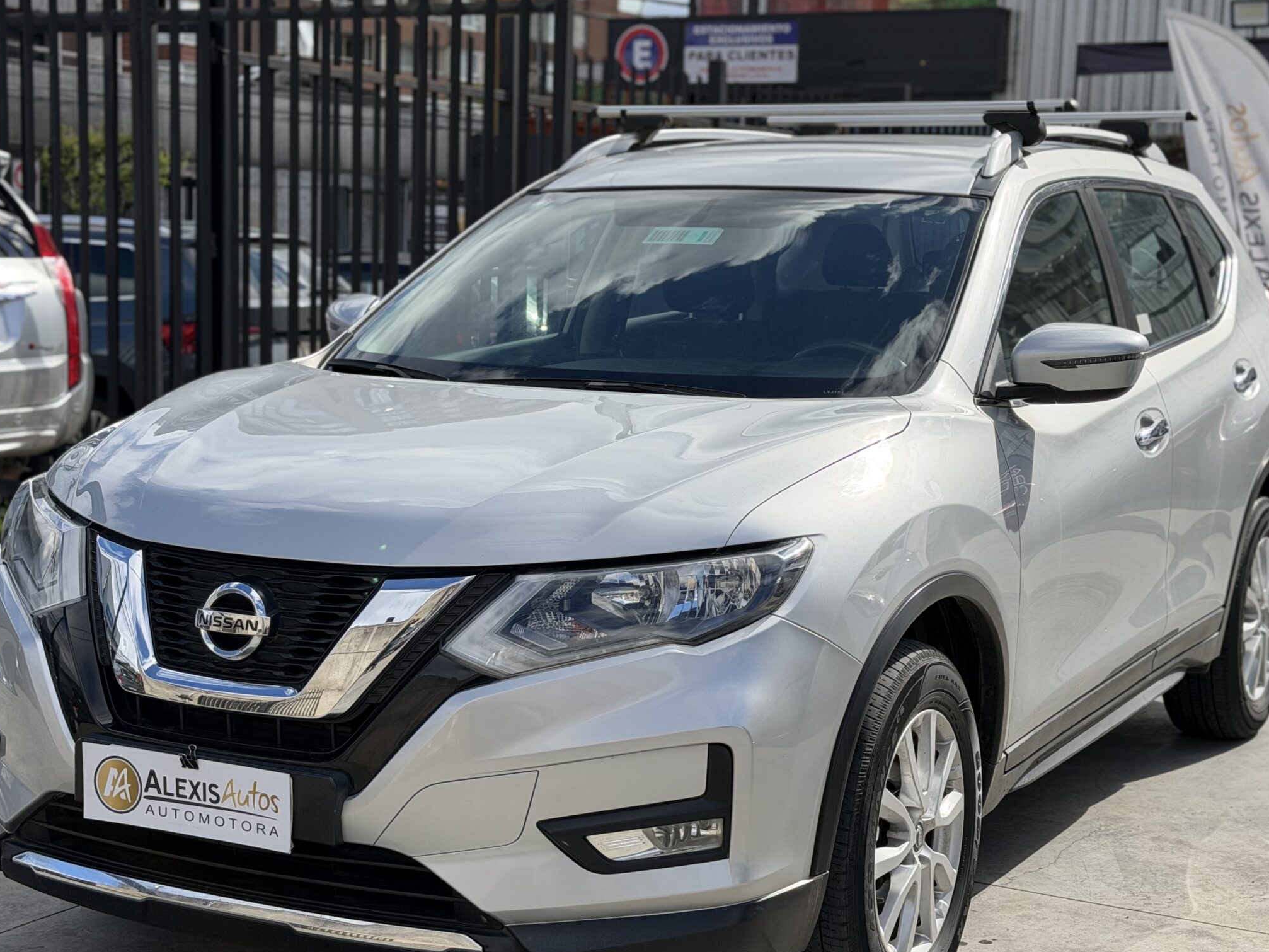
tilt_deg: -7.0
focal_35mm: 61
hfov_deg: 31.7
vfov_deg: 24.0
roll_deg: -2.1
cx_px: 626
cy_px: 522
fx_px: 2236
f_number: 1.78
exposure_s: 1/4098
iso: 100
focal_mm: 6.76
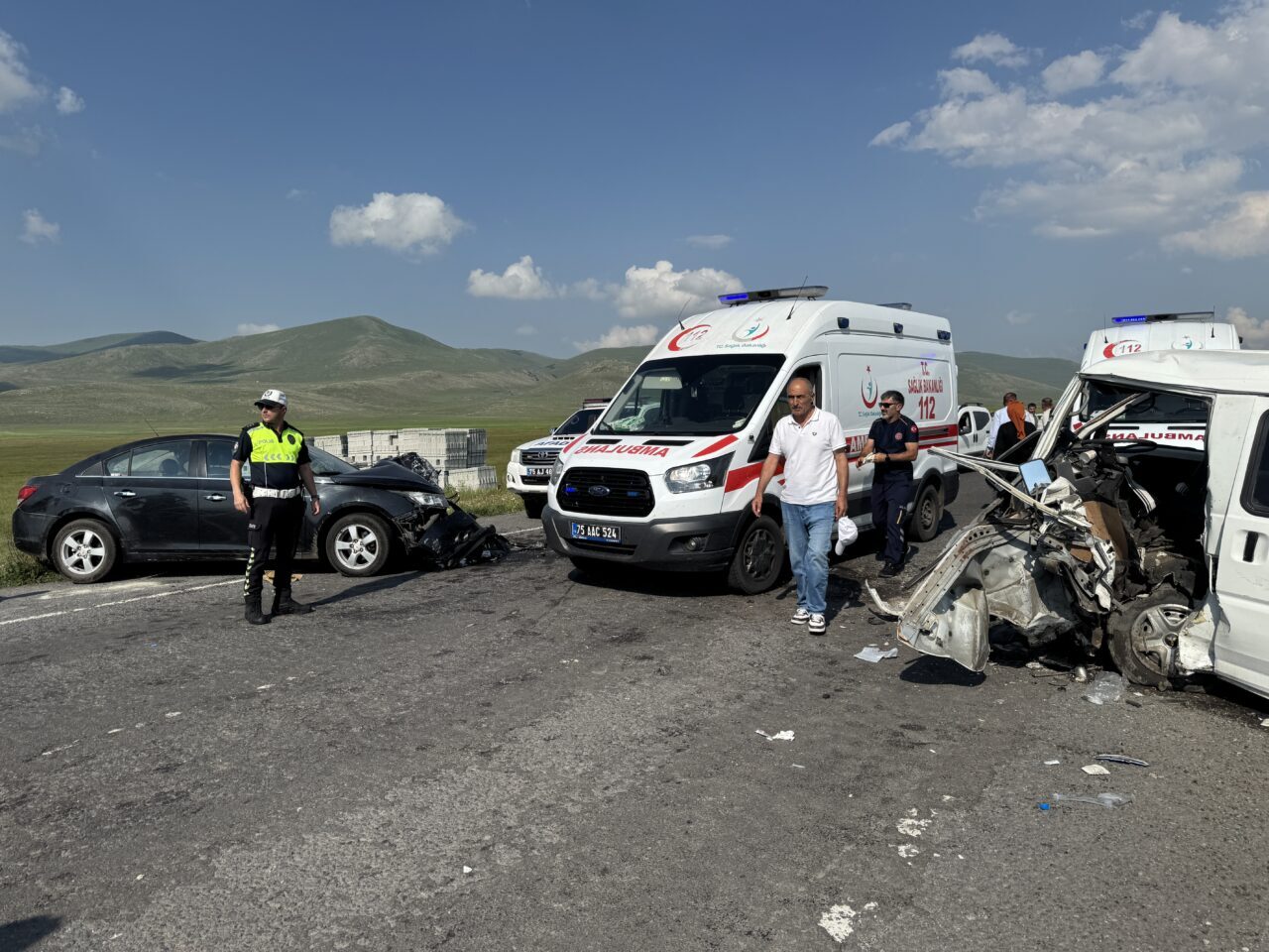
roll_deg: +3.2
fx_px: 880
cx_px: 634
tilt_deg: -3.1
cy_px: 476
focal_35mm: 24
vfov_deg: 56.8
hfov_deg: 71.6
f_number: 1.78
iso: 80
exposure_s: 1/7937
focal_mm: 6.76
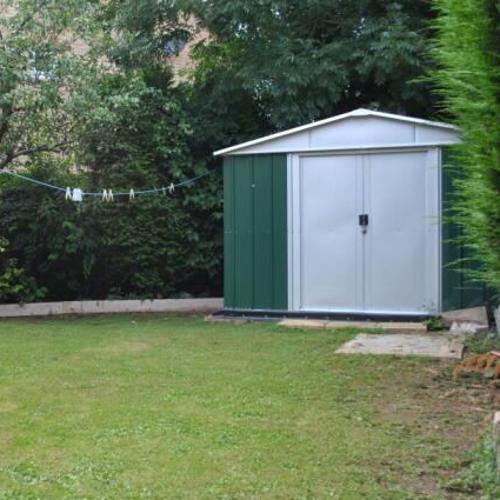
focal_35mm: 43
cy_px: 248
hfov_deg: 38.2
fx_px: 703
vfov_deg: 39.2
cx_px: 126
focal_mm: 22
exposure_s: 1/200
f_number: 4
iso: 200
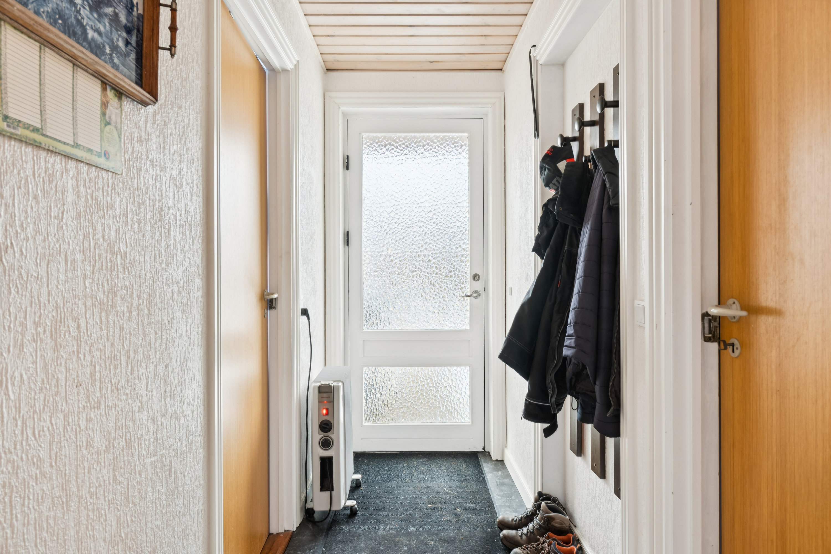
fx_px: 537
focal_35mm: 23
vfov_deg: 54.6
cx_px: 416
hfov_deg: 75.5
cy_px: 277
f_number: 8
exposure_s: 1.6
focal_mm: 15.5
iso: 200
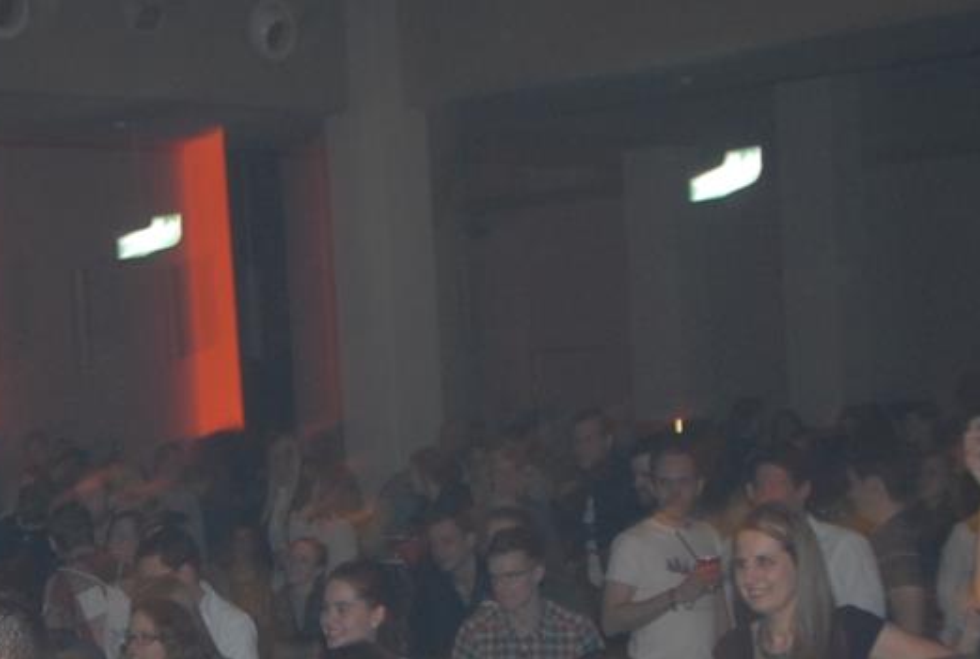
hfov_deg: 25.4
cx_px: 267
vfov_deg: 16.9
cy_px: 691
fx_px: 2155
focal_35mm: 79
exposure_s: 1/6
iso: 400
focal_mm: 24
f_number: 5.6
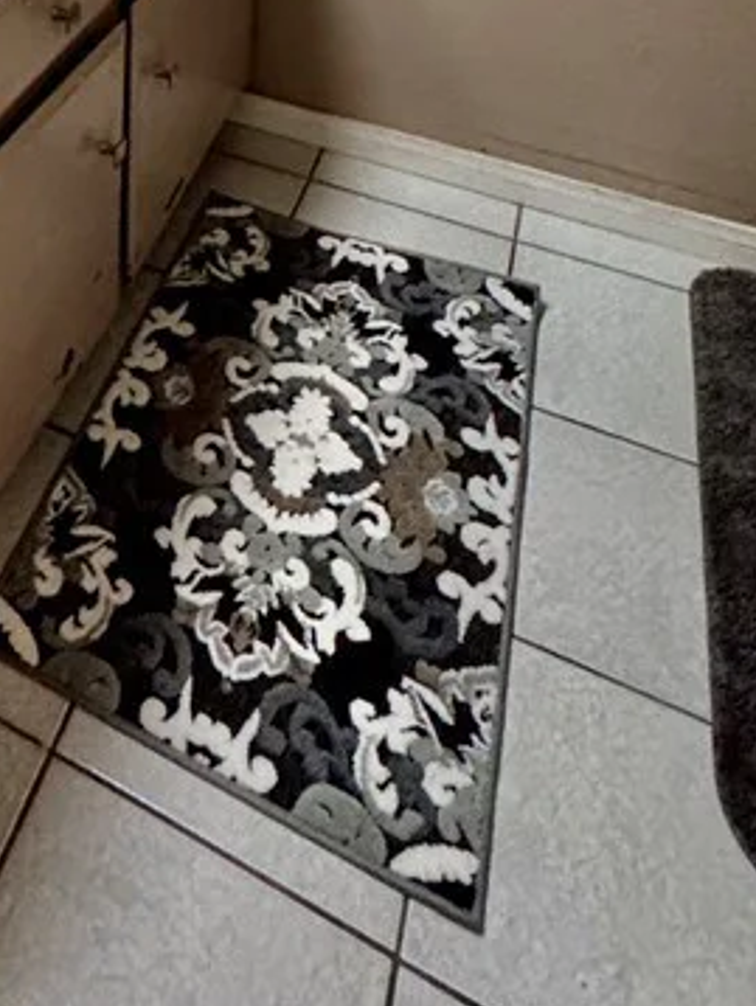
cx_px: 20
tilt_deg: -10.4
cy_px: -354
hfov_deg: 33.3
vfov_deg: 32.5
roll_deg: +0.3
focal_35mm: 40
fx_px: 1163
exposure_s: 1/120
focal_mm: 2.22
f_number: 2.2
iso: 320
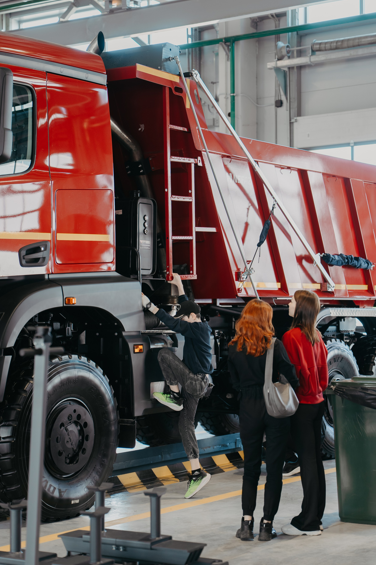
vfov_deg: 26.3
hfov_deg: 17.7
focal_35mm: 77
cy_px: 281
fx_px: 1206
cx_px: 205
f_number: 2.2
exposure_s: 1/125
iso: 160
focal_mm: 70
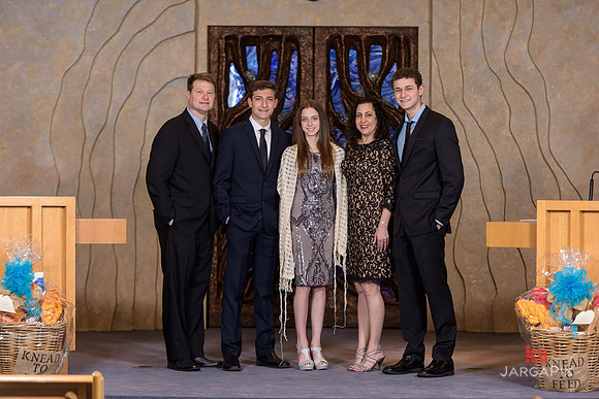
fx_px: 2030
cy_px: 200
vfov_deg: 11.2
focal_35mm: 122
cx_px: 300
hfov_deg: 16.8
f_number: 3.2
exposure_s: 1/200
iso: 640
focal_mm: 122
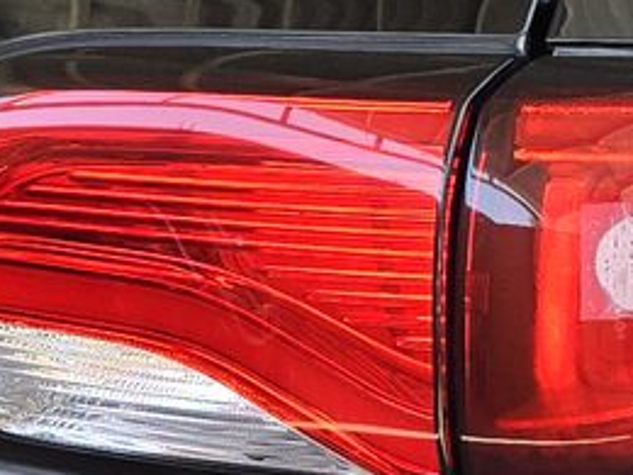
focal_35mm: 170
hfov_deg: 11.2
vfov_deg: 8.7
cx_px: 923
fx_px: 3109
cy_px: 446
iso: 32
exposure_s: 1/180
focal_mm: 5.4
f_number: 1.8
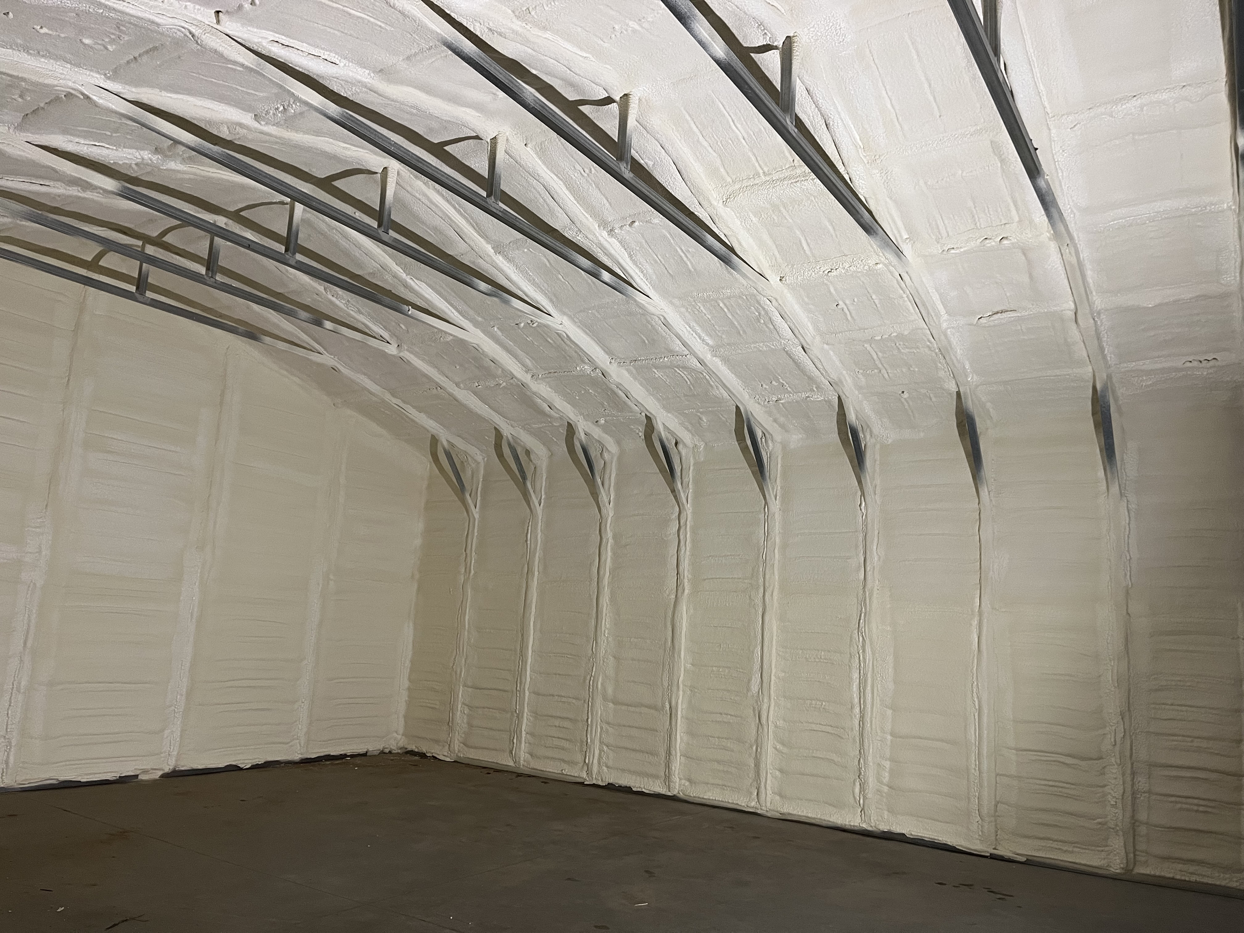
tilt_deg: +9.7
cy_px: 466
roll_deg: -3.5
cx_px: 622
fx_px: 934
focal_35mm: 26
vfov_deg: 53.1
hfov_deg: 67.3
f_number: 1.6
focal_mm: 5.1
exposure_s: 1/60
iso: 320
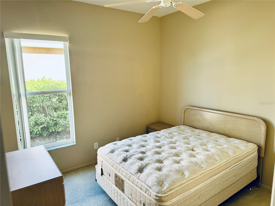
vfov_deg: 56.8
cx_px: 138
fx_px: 191
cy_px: 103
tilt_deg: -10.7
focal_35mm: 24
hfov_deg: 71.6
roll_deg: +1.3
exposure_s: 1/170
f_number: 1.78
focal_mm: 6.76
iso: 100
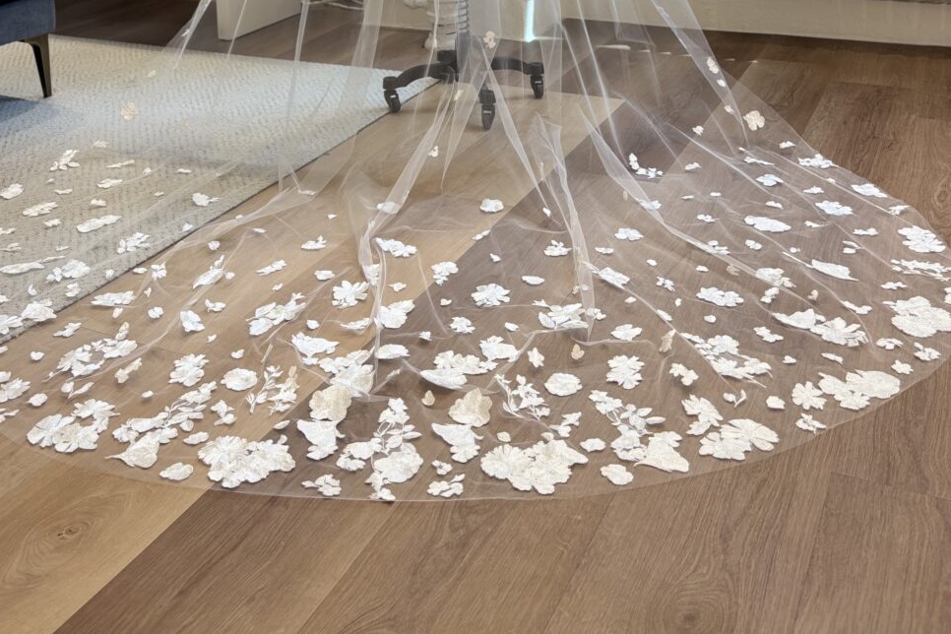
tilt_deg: -7.9
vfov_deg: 28.6
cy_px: -84
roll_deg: +1.2
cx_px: 421
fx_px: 1109
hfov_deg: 46.3
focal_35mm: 42
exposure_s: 1/147
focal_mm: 5.96
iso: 40
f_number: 1.6
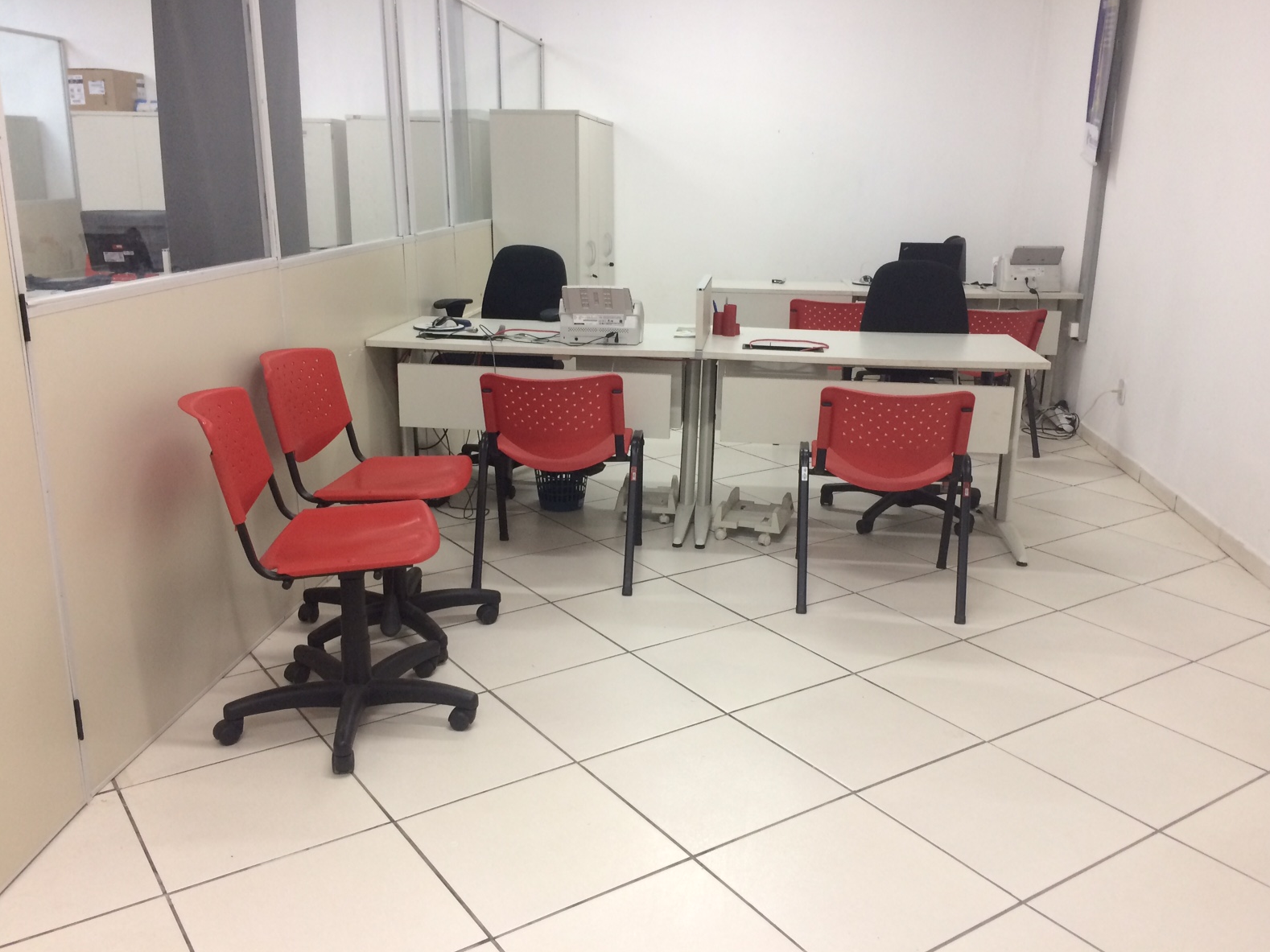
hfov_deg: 60.0
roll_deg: -1.4
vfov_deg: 46.8
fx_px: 1100
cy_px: 472
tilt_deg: -15.3
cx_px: 643
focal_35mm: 30
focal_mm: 4.15
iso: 100
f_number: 2.2
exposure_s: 1/30
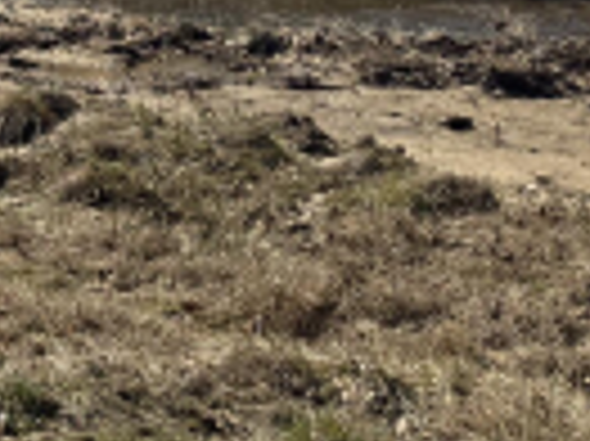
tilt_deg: -4.0
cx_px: -642
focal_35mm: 122
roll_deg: +1.0
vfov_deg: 11.8
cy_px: -144
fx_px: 2077
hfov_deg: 13.5
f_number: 1.78
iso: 80
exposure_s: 1/4673
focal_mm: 6.76
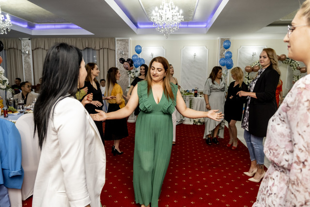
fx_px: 207
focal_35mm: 24
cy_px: 104
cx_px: 155
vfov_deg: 53.2
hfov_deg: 73.7
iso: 1000
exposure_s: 1/160
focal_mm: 16
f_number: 2.8
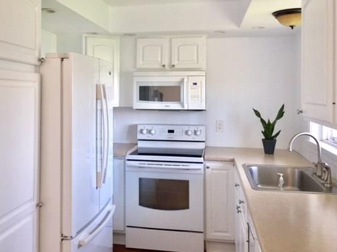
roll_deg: -1.1
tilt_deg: -0.1
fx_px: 360
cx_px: 139
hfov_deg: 49.9
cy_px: 94
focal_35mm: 37
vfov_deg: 38.4
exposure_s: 1/30
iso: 50
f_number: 2.2
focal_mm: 4.15
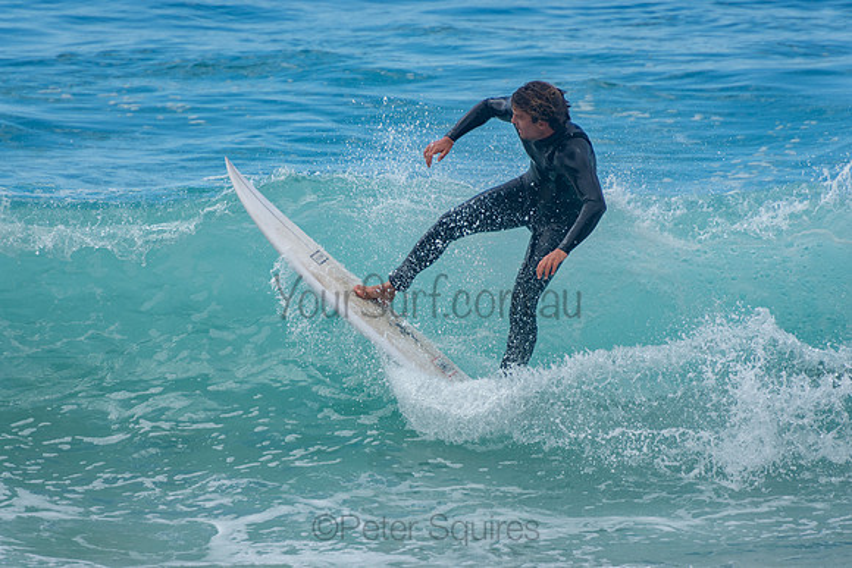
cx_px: 426
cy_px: 284
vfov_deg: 2.3
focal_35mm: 600
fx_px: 14203
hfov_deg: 3.4
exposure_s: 1/1250
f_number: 5.6
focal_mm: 400
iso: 250
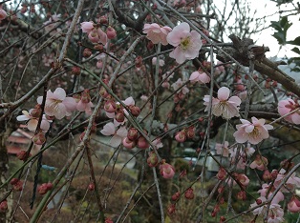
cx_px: 156
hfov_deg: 47.9
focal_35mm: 39
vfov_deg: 36.7
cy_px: 120
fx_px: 337
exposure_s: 1/143
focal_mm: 4.28
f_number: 2.4
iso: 80
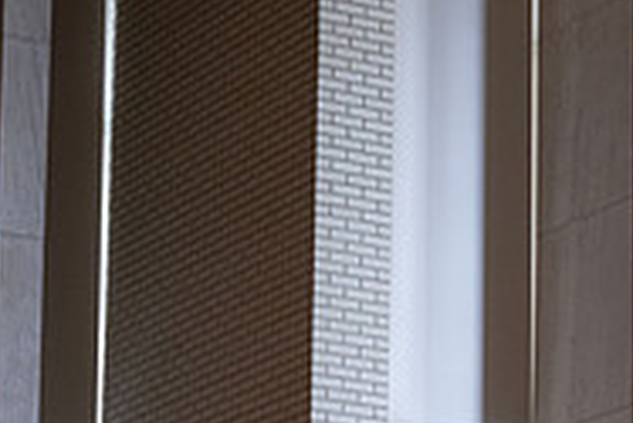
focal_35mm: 217
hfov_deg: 9.4
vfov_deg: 6.3
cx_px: 528
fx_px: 3818
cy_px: 628
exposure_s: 1/400
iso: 1600
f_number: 2.8
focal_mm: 70
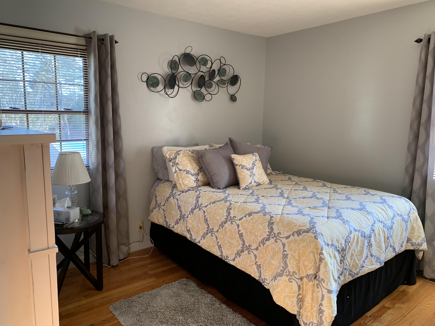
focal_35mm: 26
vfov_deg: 53.1
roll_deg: -0.7
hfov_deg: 67.3
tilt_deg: -6.7
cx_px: 218
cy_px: 163
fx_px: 327
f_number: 1.8
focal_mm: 4.25
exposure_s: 1/60
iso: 125
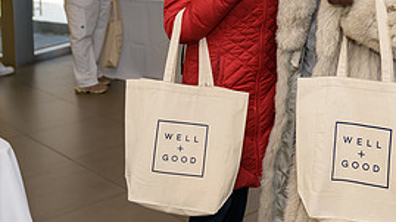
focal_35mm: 61
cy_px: 15
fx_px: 640
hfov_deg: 34.3
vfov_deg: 19.3
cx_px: 221
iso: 200
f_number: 3.2
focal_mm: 27
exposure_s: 1/125
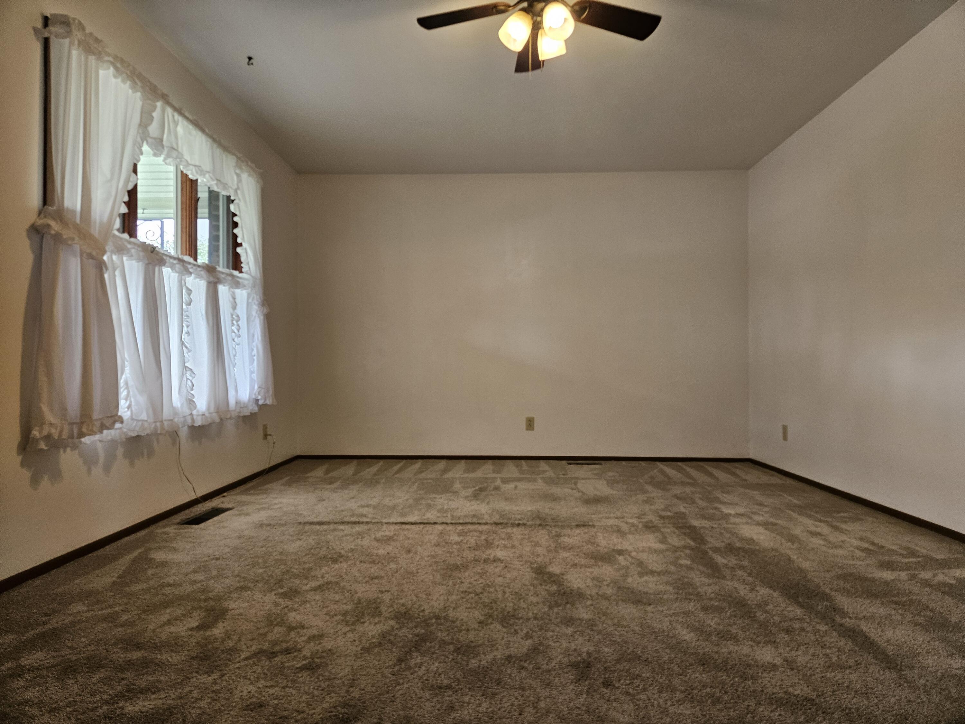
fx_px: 641
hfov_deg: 73.9
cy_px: 362
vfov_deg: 58.9
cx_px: 482
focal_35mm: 23
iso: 250
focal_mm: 5.4
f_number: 1.8
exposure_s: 1/120
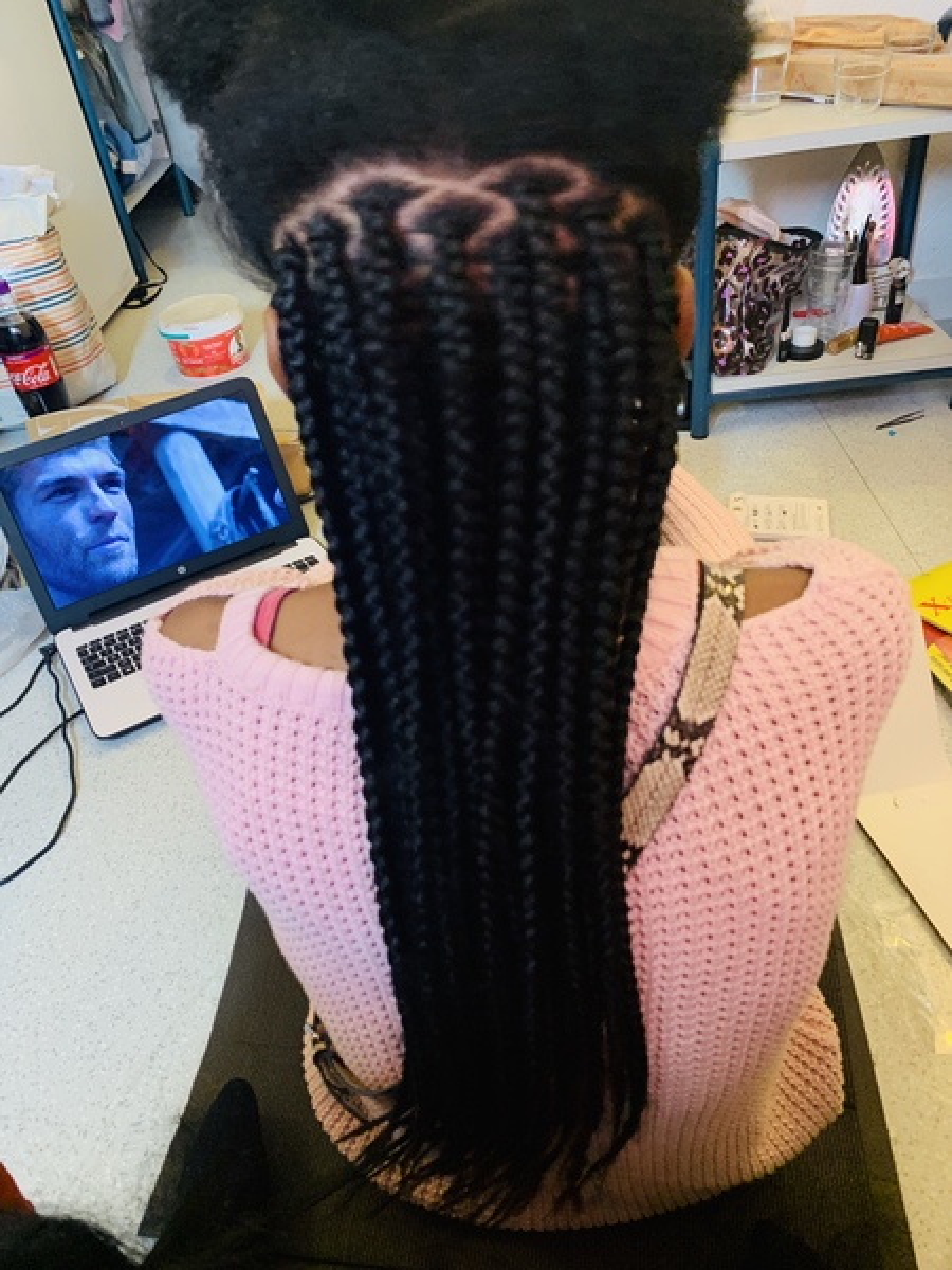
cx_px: 476
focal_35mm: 26
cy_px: 635
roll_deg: +8.0
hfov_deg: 53.1
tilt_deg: -37.8
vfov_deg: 67.3
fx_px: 953
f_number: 1.8
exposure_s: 1/60
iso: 250
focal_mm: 4.25
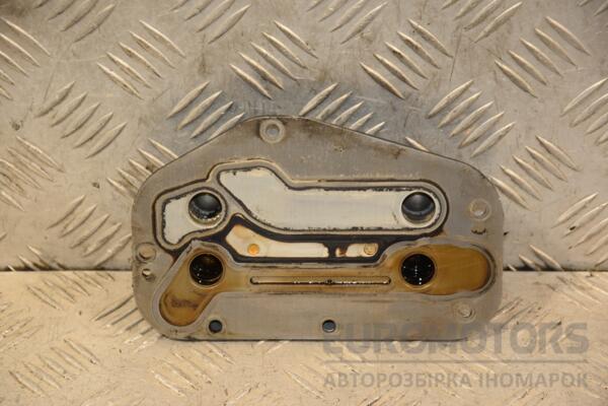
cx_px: 304
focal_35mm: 138
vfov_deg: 9.9
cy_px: 203
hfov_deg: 14.9
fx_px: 2330
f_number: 5.6
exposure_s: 1/125
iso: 800
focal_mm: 92
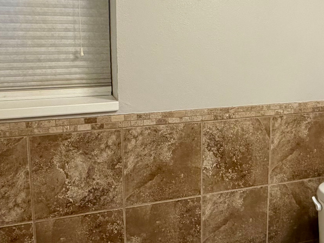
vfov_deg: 30.2
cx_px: 246
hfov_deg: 38.5
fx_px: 449
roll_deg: -0.8
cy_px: 99
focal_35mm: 48
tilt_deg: -10.7
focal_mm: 2.22
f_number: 2.2
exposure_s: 1/120
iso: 250
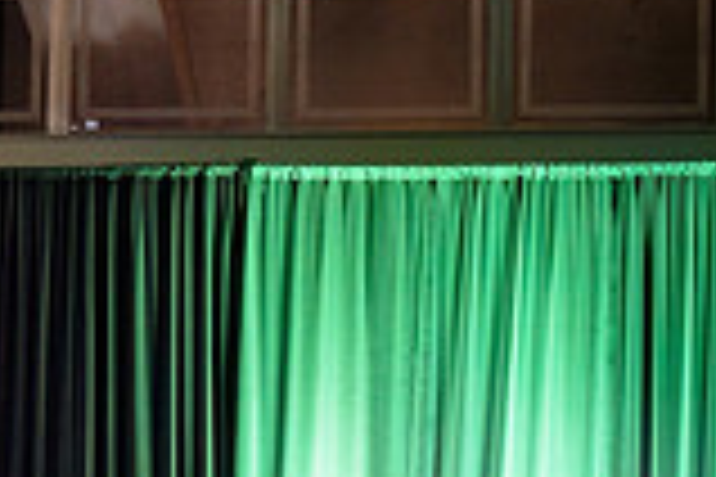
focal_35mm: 111
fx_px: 2207
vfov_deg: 12.0
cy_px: 587
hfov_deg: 18.4
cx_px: 383
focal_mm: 30
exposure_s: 1/125
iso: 1000
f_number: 3.2
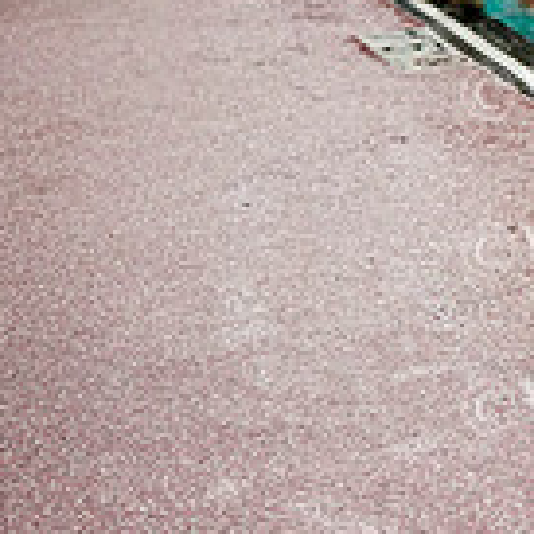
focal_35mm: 169
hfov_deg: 9.7
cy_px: -142
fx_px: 2950
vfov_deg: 10.2
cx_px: 1025
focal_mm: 47
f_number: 2.8
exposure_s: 1/500
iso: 1600
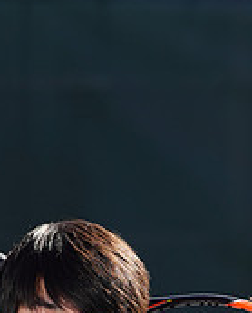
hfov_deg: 1.8
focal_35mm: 886
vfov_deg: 2.2
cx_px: 66
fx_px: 8238
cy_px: 498
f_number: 8
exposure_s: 1/250
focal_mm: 282
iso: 100
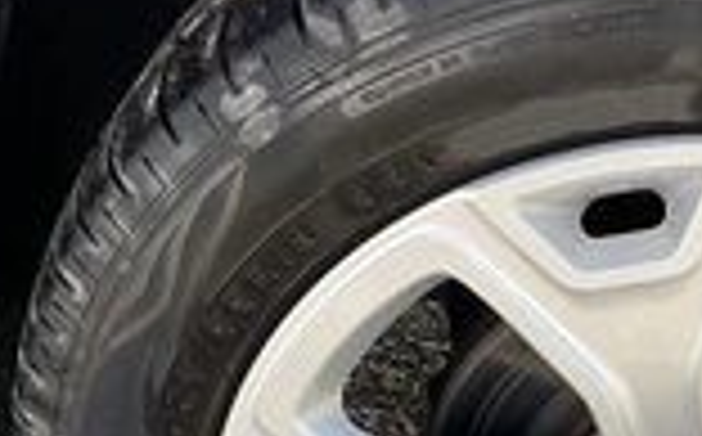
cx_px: 644
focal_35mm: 79
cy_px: 467
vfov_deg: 16.0
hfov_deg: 25.3
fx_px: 1509
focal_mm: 3
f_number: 1.8
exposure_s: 1/568
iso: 25
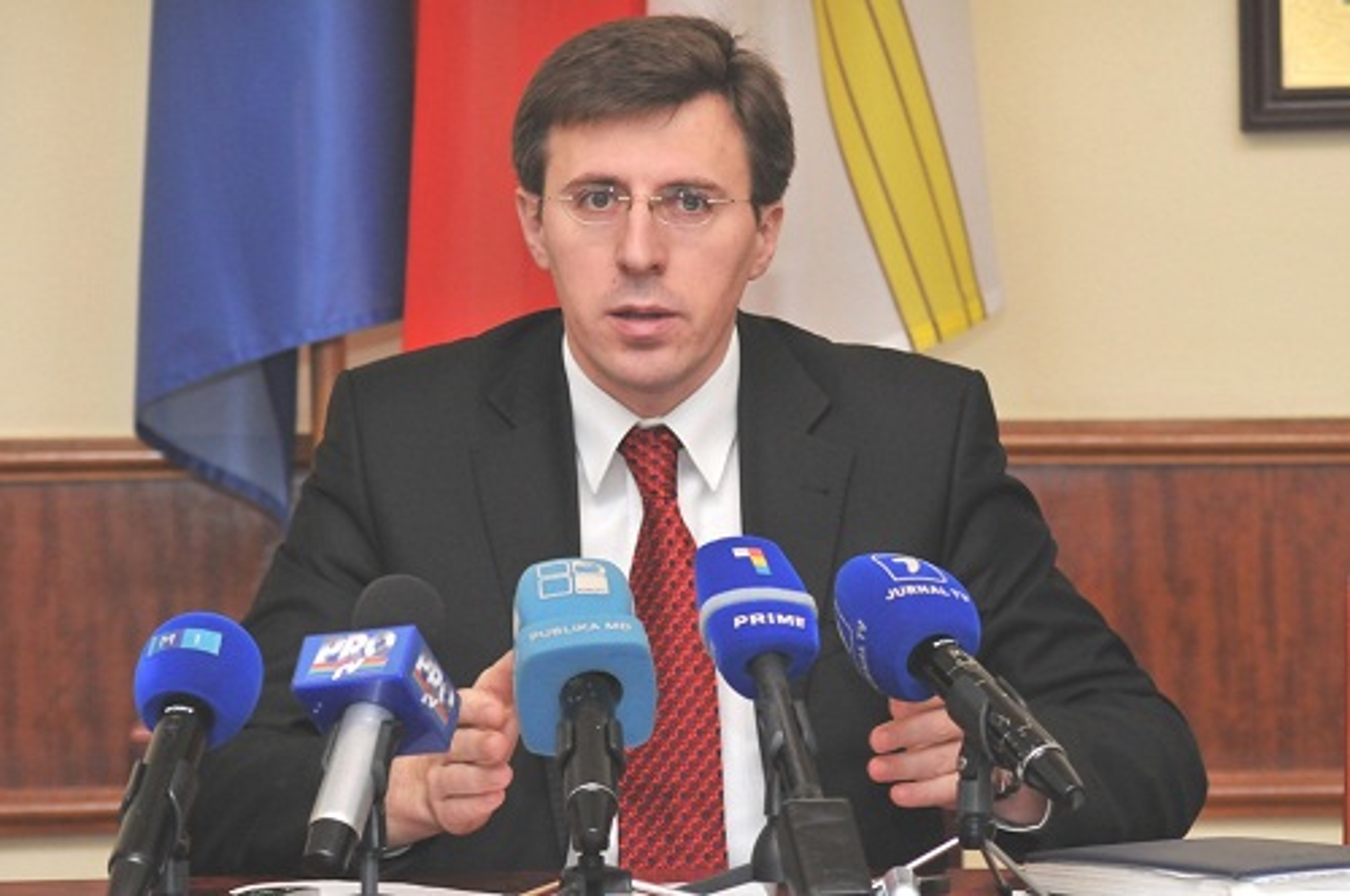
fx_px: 6179
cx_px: 675
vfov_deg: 8.3
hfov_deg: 12.5
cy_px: 448
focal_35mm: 165
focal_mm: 110
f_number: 5.6
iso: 1000
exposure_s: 1/250
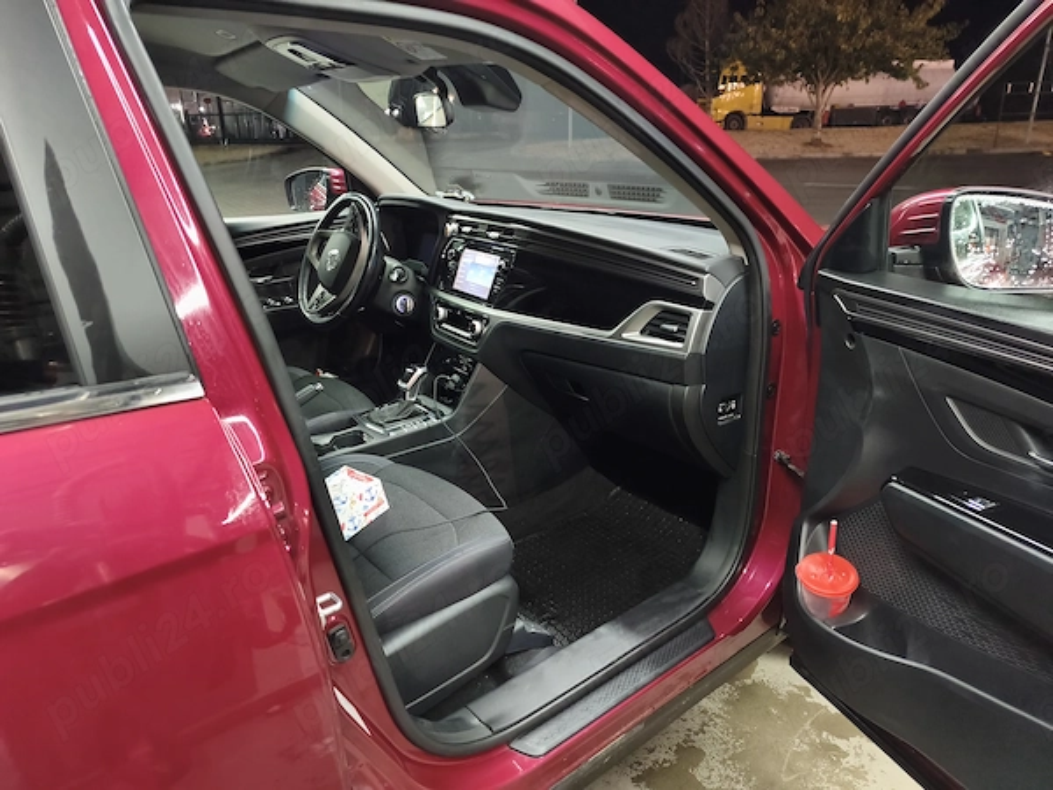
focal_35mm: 23
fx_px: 700
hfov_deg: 73.9
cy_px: 395
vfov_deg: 58.9
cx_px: 526
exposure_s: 1/20
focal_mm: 6.06
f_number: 1.7
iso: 2500
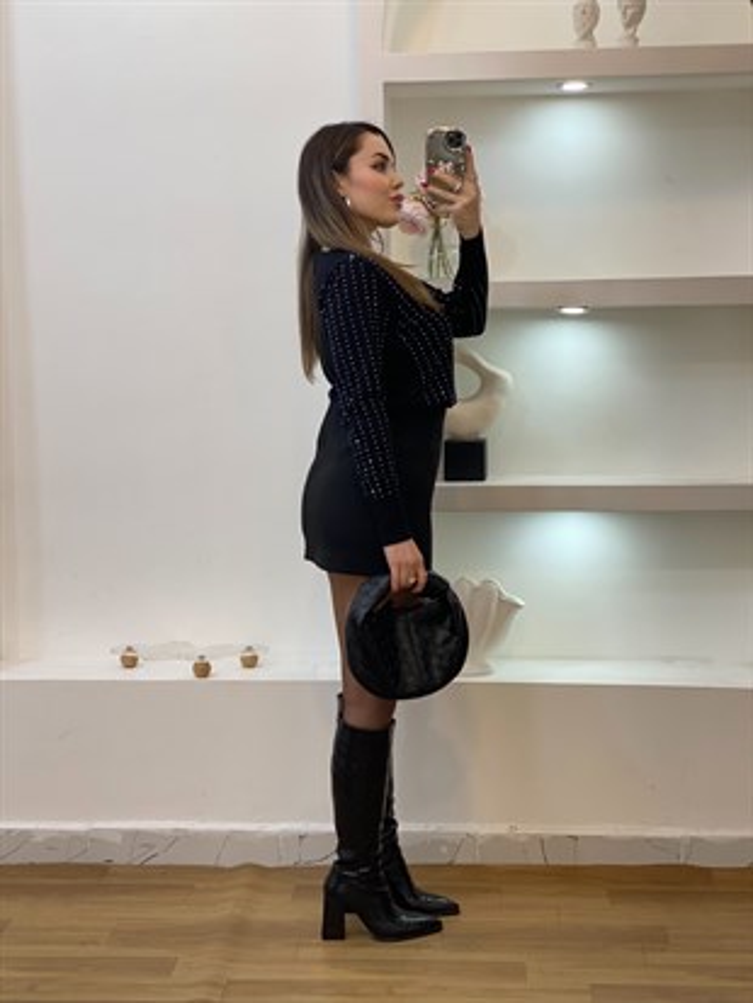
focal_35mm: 52
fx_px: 1507
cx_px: 376
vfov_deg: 36.8
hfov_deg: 28.0
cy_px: 502
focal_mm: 6
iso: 80
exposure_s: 1/100
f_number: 2
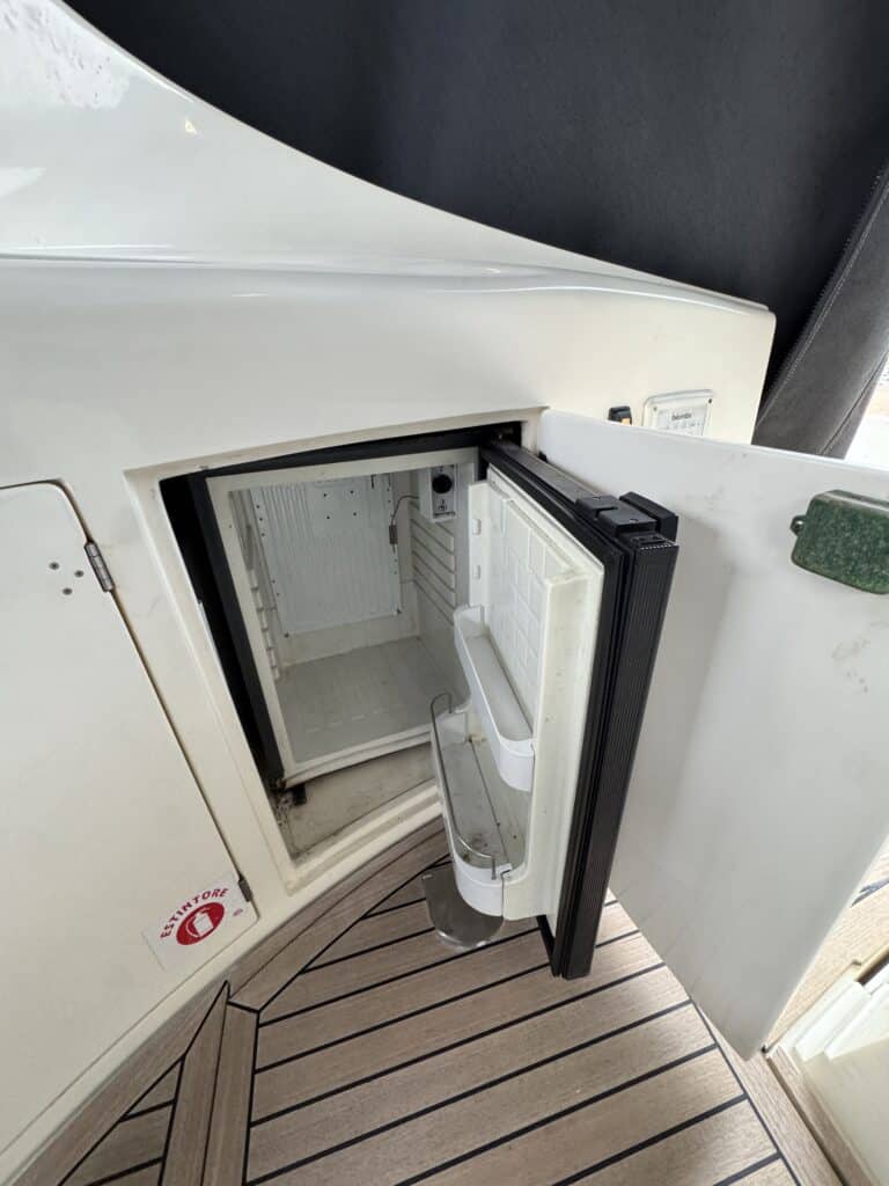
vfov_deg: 102.1
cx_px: 444
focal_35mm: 14
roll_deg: +3.8
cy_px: 593
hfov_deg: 85.7
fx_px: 479
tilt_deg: -28.2
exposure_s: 1/99
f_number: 2.2
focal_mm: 2.22
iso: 320
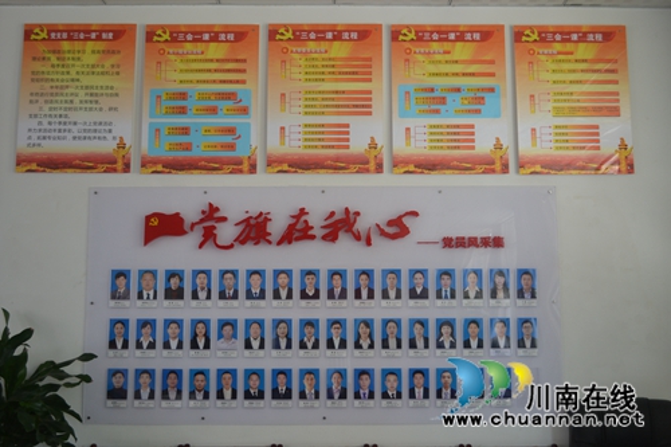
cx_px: 336
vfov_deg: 34.2
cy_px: 224
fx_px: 727
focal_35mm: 39
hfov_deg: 49.6
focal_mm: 26
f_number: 4.2
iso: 400
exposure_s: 1/40
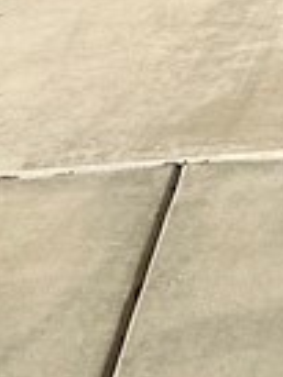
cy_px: -611
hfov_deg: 8.1
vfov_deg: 9.5
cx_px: 434
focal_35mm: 179
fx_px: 1948
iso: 80
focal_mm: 6.76
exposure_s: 1/10417
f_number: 1.78
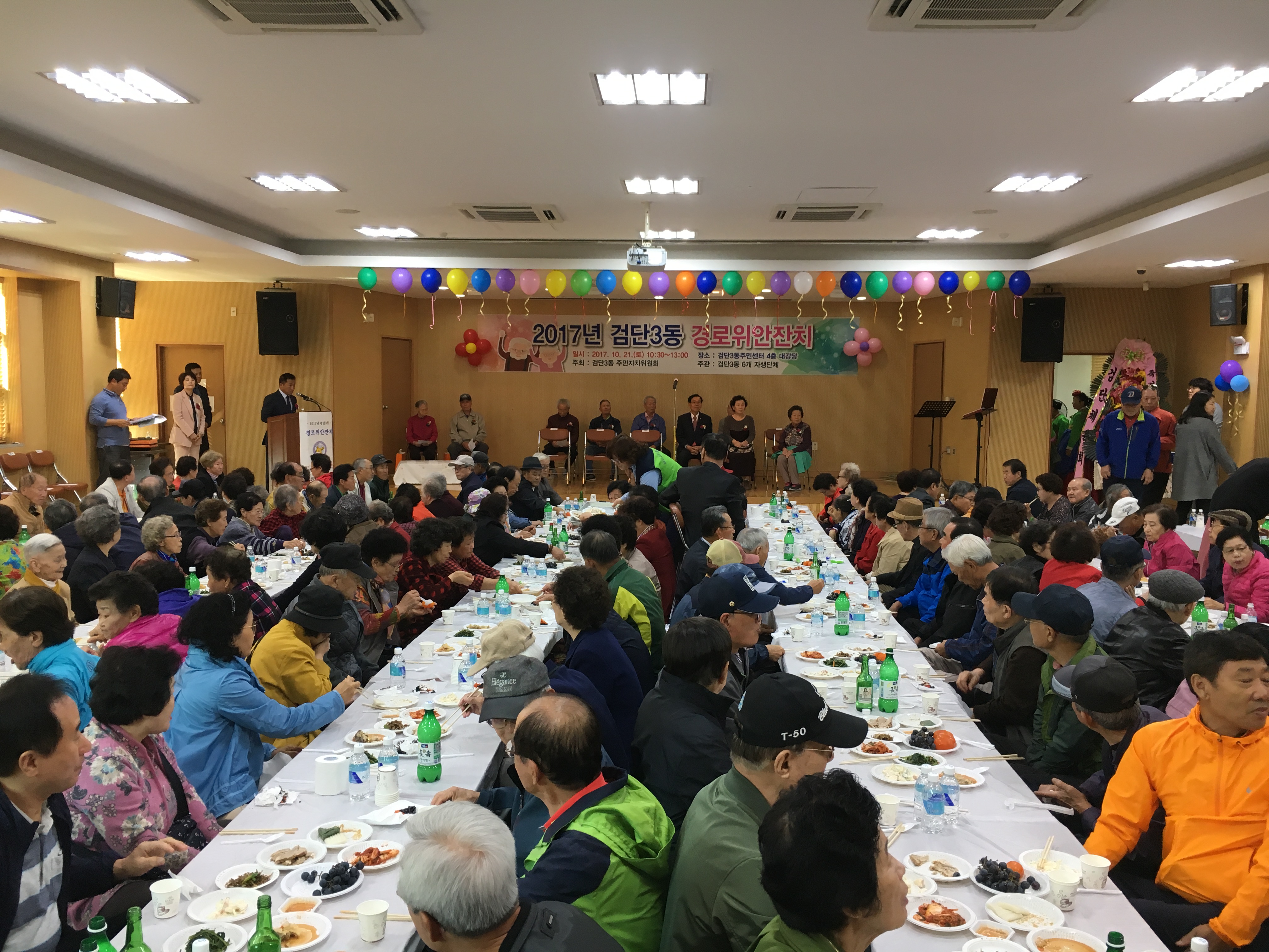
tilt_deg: -5.4
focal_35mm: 29
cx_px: 634
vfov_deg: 48.2
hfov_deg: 61.7
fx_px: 1063
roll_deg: -0.7
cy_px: 476
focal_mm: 4.15
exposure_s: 1/30
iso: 25
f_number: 2.2
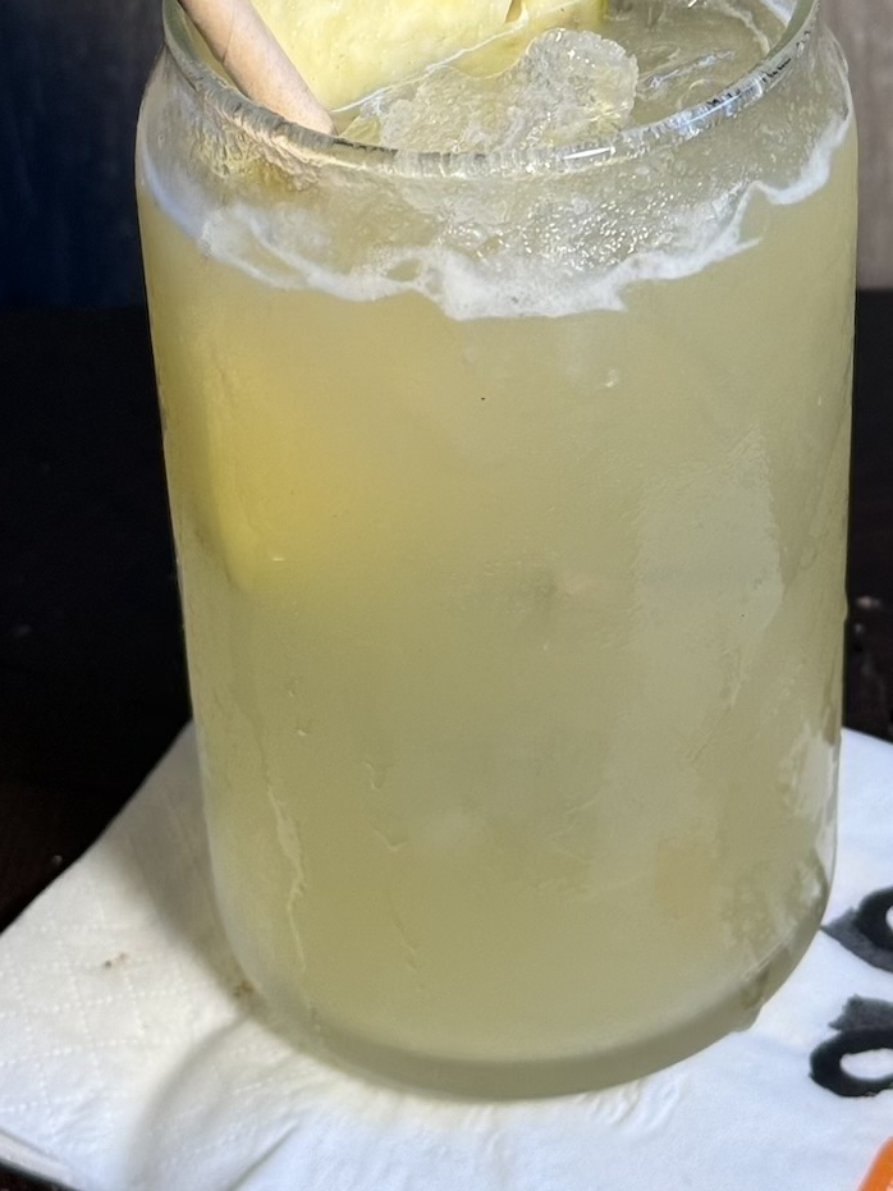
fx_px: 3406
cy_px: 244
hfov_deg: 14.9
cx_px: 699
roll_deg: +0.4
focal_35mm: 99
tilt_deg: -34.9
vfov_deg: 19.6
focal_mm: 6.76
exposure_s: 1/95
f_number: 1.78
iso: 80
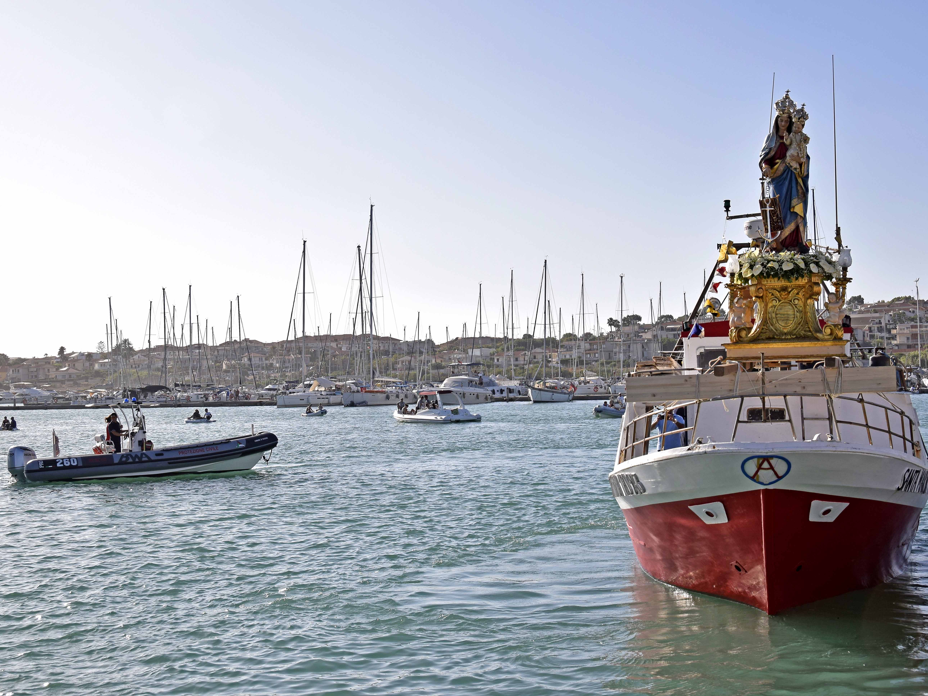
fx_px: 1275
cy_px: 346
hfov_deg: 39.9
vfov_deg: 30.5
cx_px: 524
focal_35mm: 48
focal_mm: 29
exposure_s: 1/500
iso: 200
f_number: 11
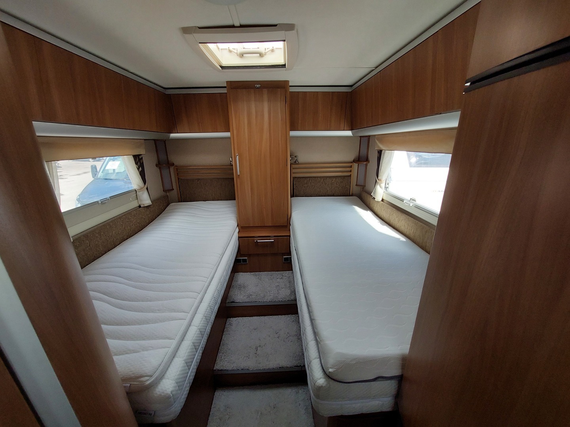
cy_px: 214
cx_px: 285
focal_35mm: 13
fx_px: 214
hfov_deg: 106.2
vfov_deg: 89.9
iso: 50
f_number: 2.2
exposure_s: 1/110
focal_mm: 1.74
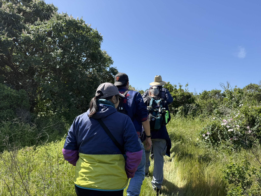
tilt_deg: +5.4
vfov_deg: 56.8
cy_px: 98
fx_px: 181
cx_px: 130
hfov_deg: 71.6
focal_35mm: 24
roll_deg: -0.5
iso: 80
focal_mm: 6.76
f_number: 1.78
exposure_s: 1/3279
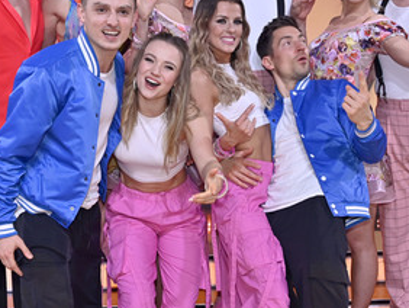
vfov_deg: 33.2
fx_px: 508
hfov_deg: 43.8
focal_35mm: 43
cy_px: 93
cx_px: 214
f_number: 4.5
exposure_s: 1/200
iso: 500
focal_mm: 28
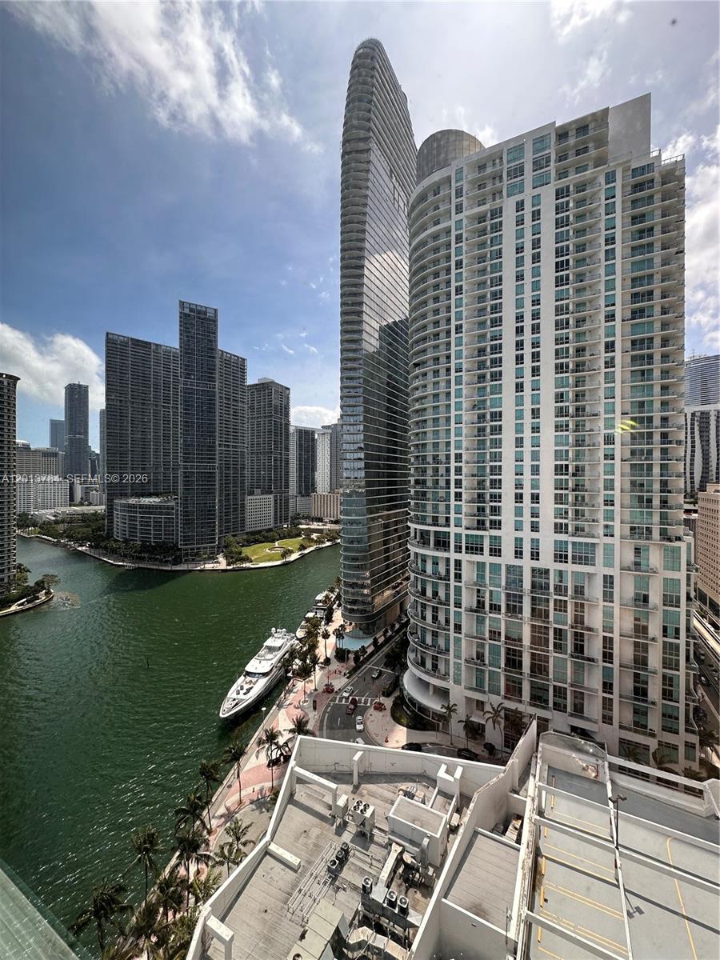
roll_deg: -1.3
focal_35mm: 14
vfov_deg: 102.1
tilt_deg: -1.0
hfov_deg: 85.7
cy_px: 480
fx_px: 388
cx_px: 360
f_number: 2.2
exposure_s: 1/1319
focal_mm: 2.22
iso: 40
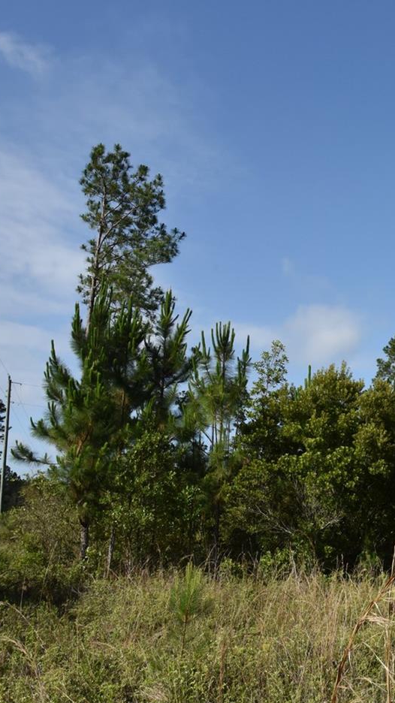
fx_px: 801
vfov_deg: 47.3
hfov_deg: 25.9
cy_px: 377
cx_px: 421
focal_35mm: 43
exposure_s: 1/1000
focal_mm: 24
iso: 1250
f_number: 16
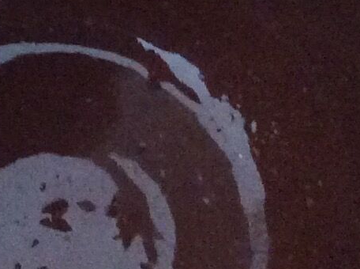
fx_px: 1889
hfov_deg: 10.6
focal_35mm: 182
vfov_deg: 8.0
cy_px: -125
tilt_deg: -73.7
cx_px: -125
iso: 250
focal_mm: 3.3
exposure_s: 1/25
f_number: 2.4
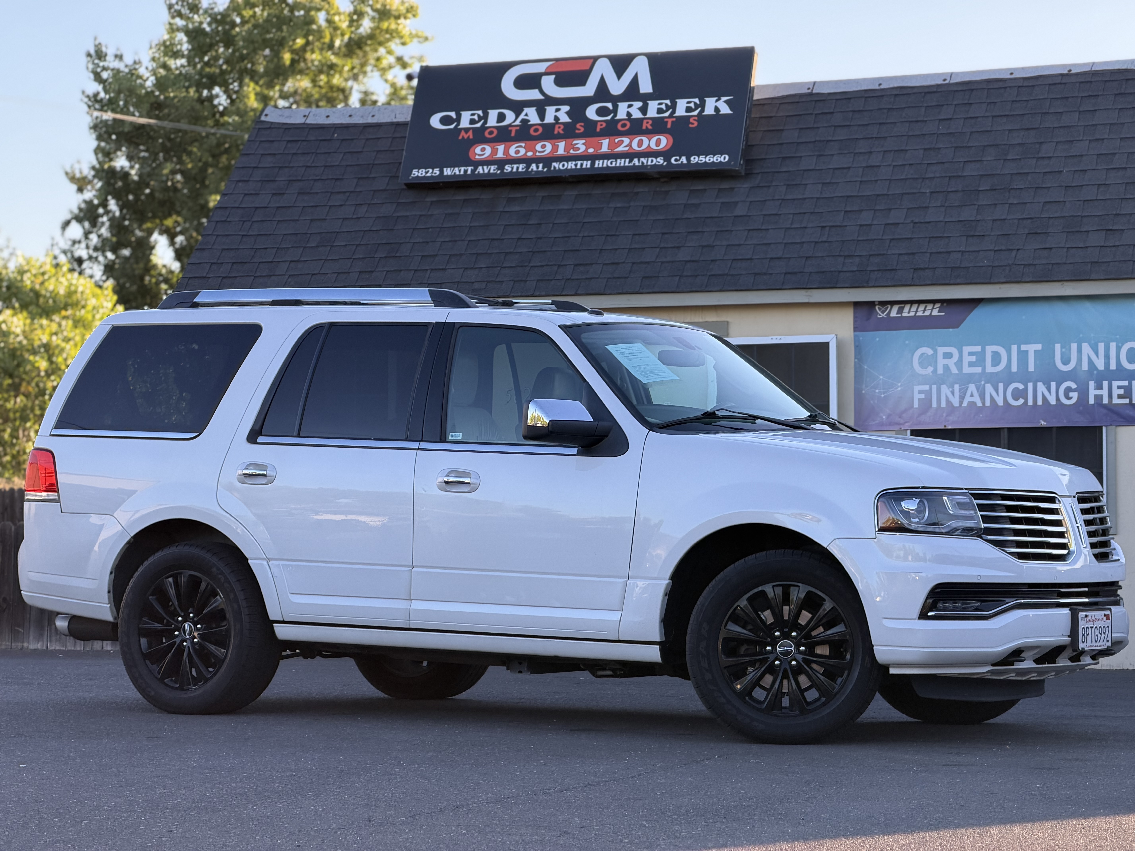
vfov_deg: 14.8
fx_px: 3279
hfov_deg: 19.6
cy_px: 426
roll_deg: +0.0
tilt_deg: +3.0
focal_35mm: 100
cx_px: 568
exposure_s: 1/248
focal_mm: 16.89
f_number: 2.8
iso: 50
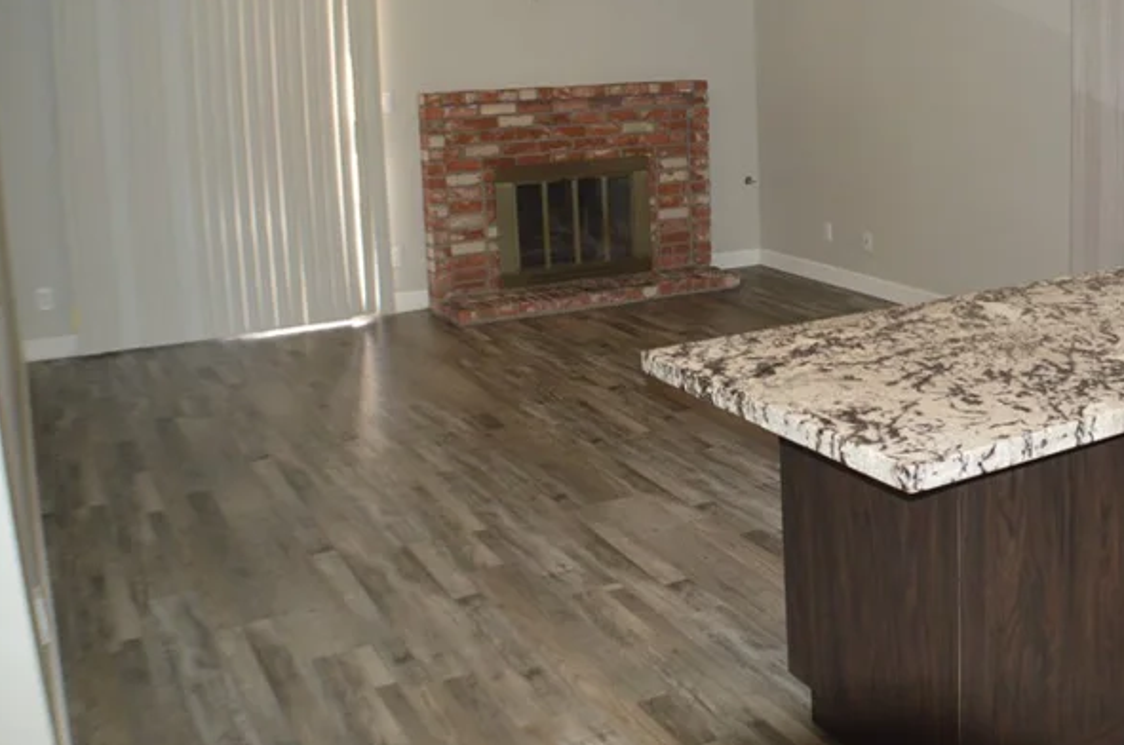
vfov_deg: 25.7
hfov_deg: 37.2
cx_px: 854
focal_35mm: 52
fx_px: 1621
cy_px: 211
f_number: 3.8
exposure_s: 1/60
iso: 800
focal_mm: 20
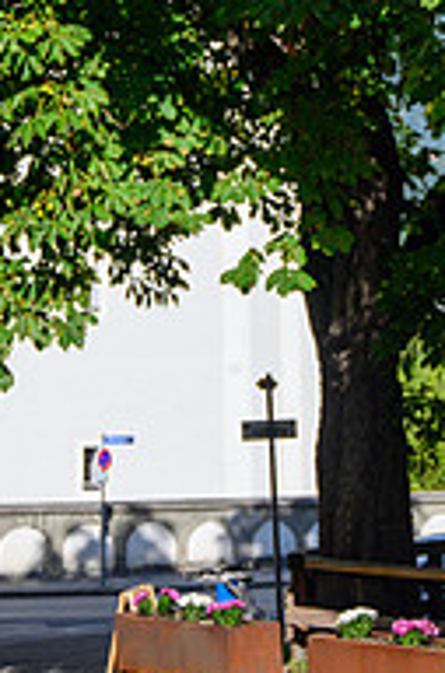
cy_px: 77
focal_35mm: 115
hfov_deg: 11.8
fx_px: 2144
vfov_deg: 17.6
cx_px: 201
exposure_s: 1/8000
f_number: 2.8
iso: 450
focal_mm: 49
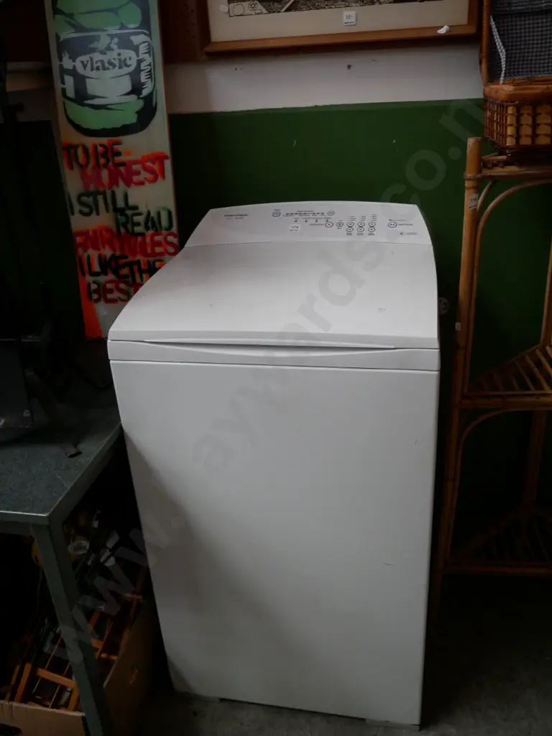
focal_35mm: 30
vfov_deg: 60.0
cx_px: 276
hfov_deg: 46.8
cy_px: 368
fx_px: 638
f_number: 4
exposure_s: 1/60
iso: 2000
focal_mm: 15
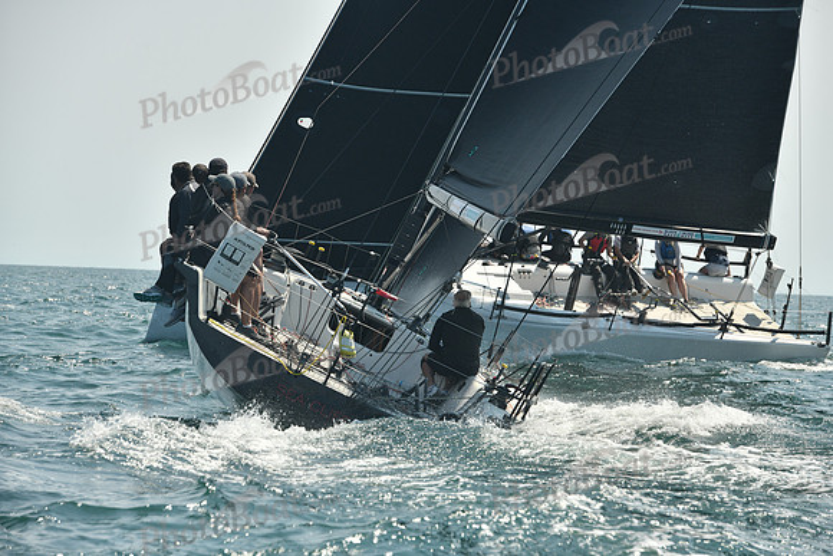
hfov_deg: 12.1
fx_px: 3934
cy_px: 278
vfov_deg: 8.1
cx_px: 416
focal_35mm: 170
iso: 320
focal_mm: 170
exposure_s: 1/640
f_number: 7.1
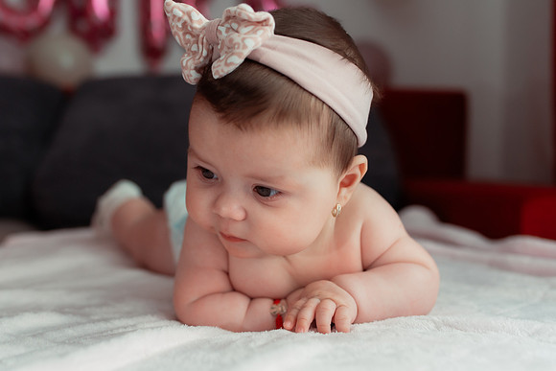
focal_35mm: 38
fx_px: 586
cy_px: 201
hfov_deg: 50.7
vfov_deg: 35.1
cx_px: 255
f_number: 3.2
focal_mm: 35
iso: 800
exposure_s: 1/250
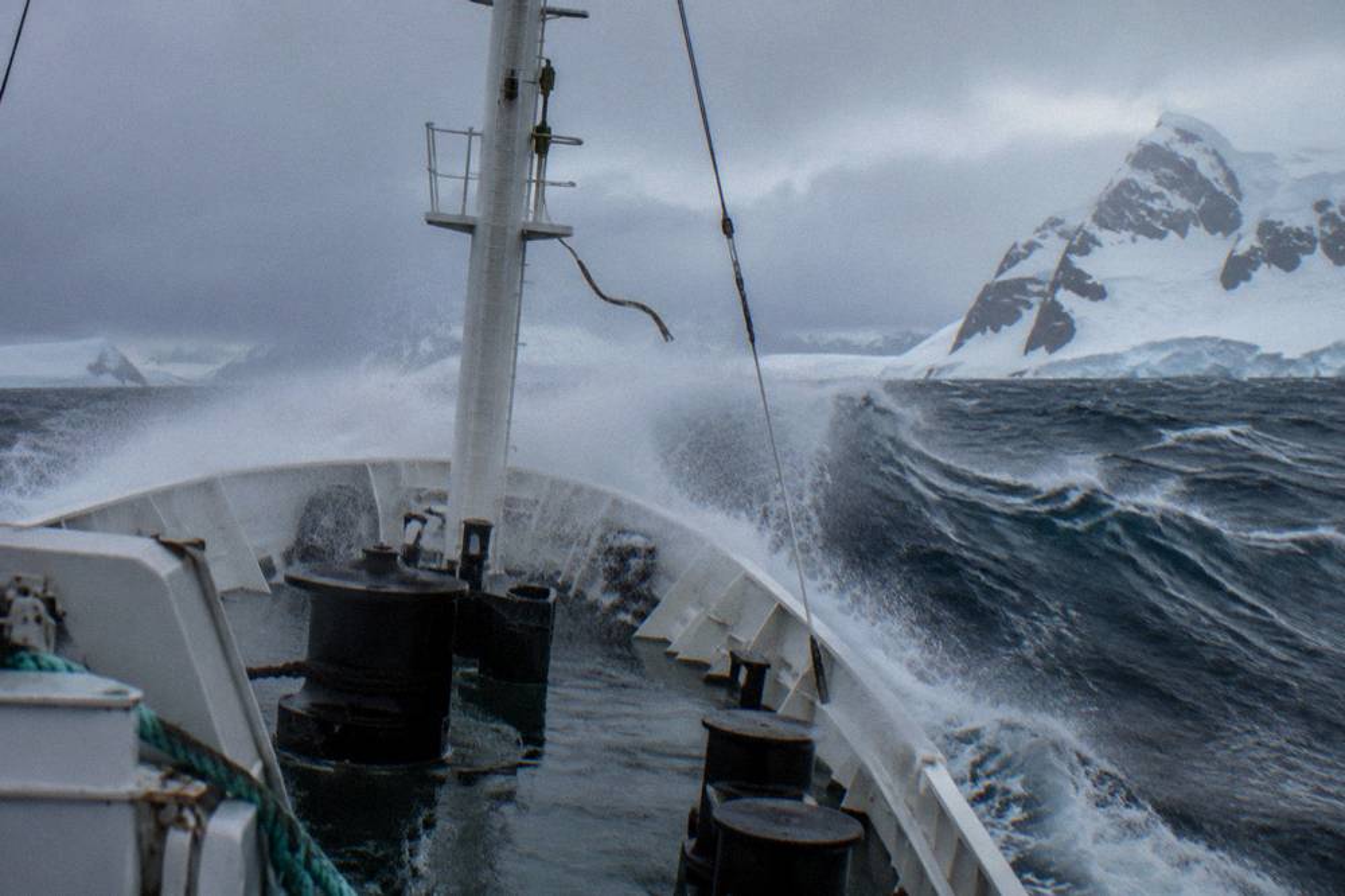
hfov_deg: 54.5
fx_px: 1307
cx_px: 672
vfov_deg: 37.8
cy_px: 448
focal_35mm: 35
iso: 320
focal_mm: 35
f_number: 9
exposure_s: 1/250
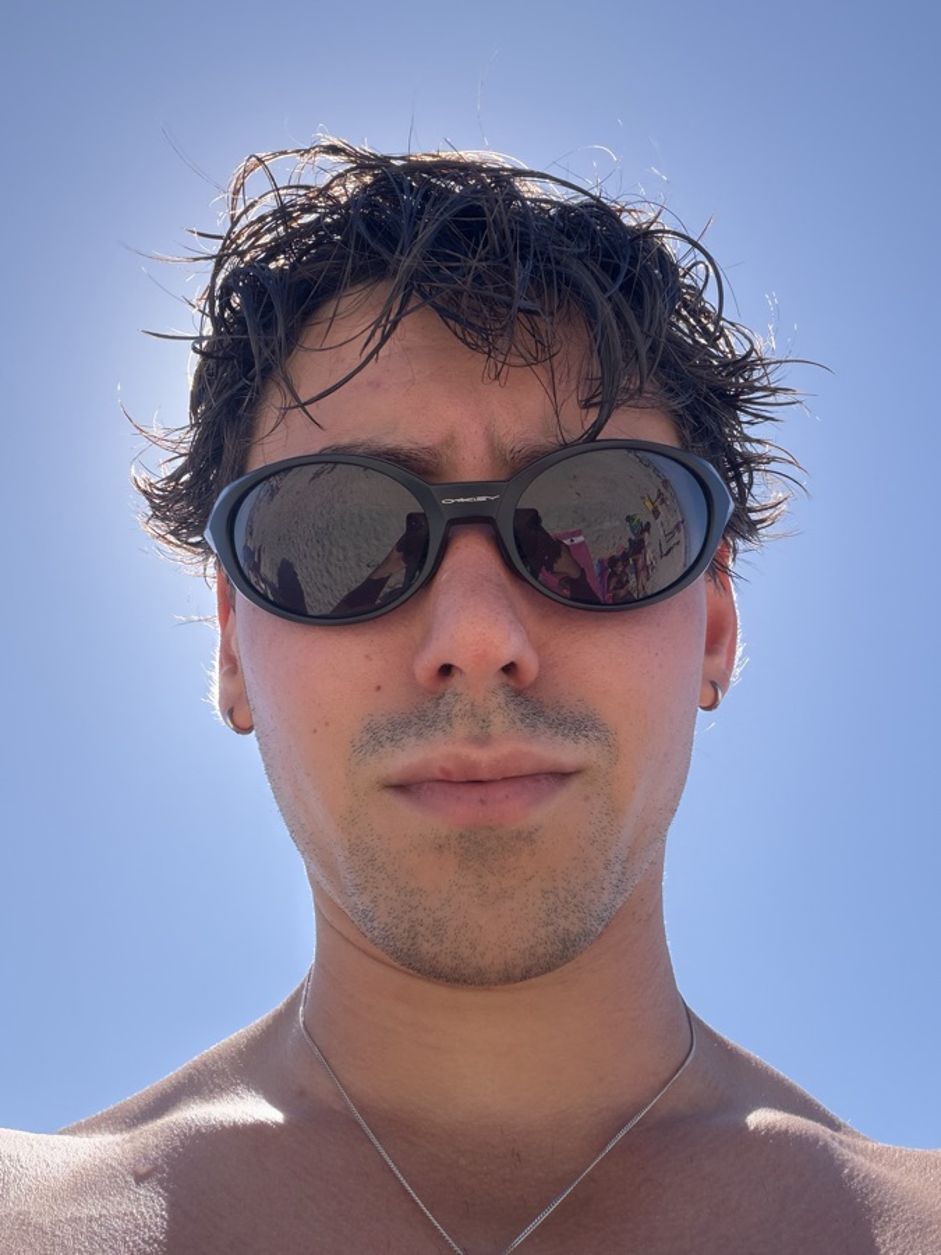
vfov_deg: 60.0
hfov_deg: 46.8
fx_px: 1087
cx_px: 470
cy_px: 628
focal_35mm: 30
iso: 40
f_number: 1.9
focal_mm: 2.71
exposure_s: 1/976
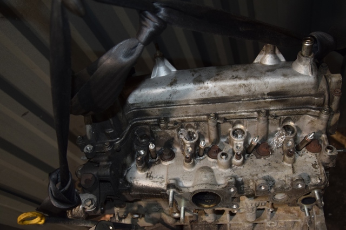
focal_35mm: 33
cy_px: 115
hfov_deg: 57.2
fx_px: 317
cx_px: 173
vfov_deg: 39.9
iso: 800
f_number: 5
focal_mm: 22
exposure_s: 1/60
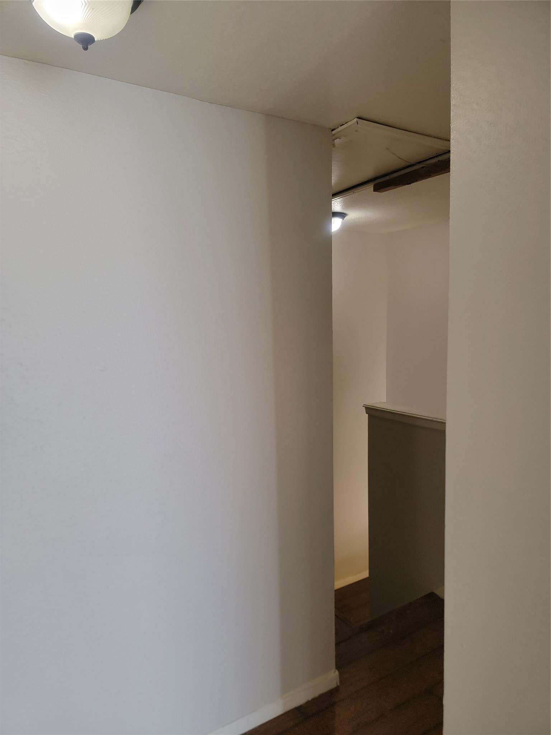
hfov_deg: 56.8
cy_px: 368
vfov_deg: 71.6
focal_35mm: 24
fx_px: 509
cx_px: 276
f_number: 1.8
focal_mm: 6.7
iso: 320
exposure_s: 1/120
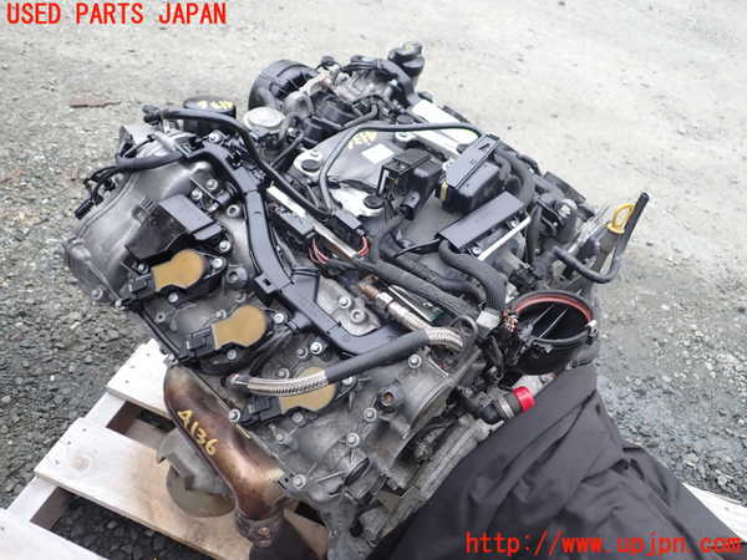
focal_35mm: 30
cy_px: 280
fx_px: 647
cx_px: 374
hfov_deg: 60.0
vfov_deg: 46.8
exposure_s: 1/100
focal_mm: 5.4
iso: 100
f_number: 2.3
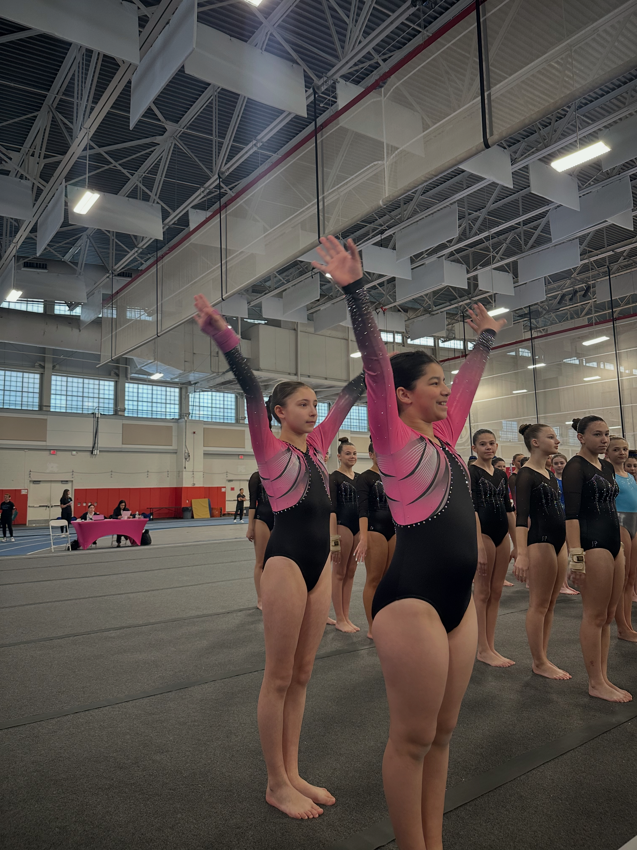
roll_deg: +0.4
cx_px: 318
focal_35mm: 24
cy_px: 425
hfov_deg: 56.8
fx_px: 589
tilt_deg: +6.8
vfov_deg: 71.6
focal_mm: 6.86
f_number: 1.78
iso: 250
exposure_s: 1/83
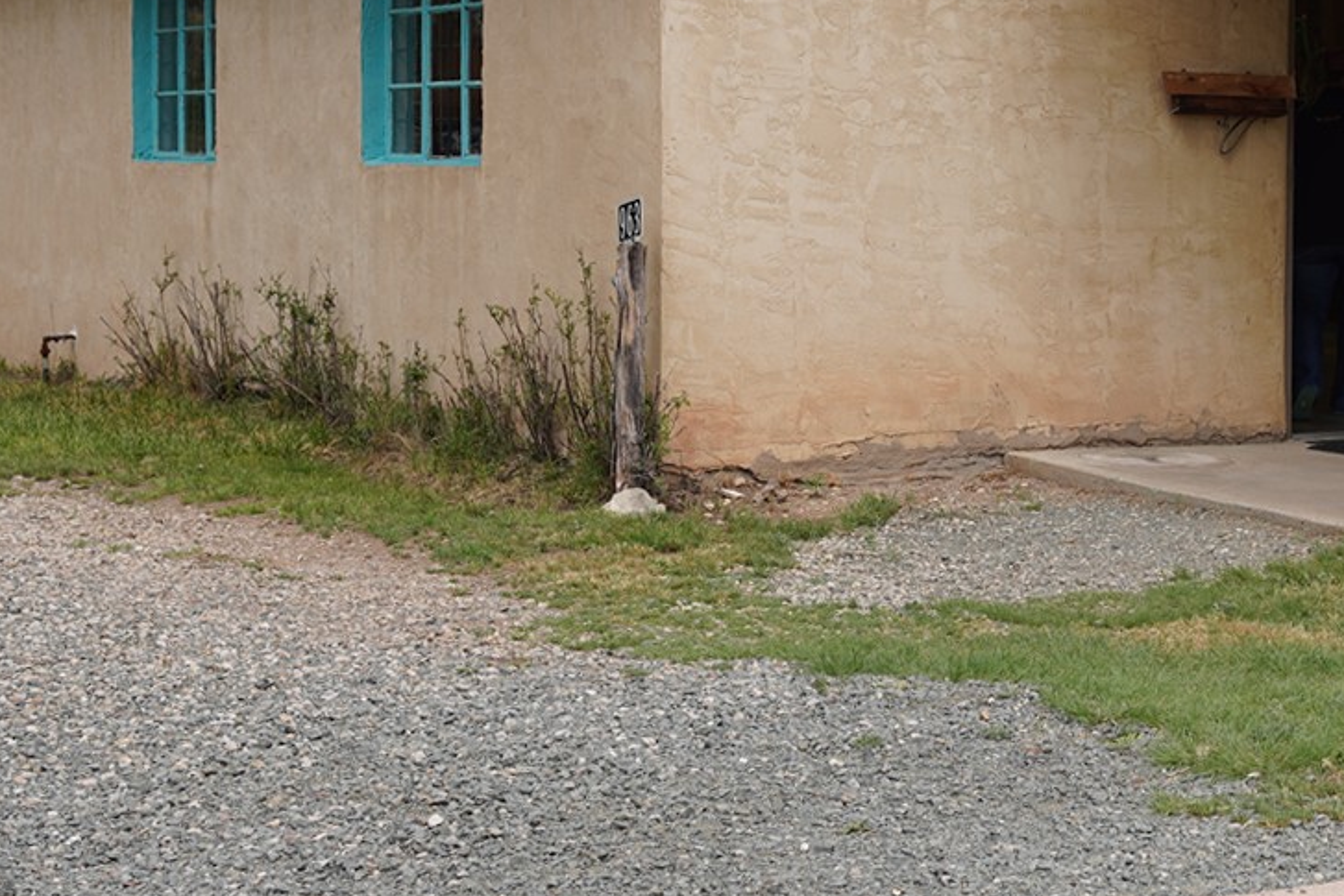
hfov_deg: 22.4
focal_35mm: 88
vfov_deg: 15.4
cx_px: 1270
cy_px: 109
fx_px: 3286
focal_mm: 32
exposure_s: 1/100
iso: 100
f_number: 5.6
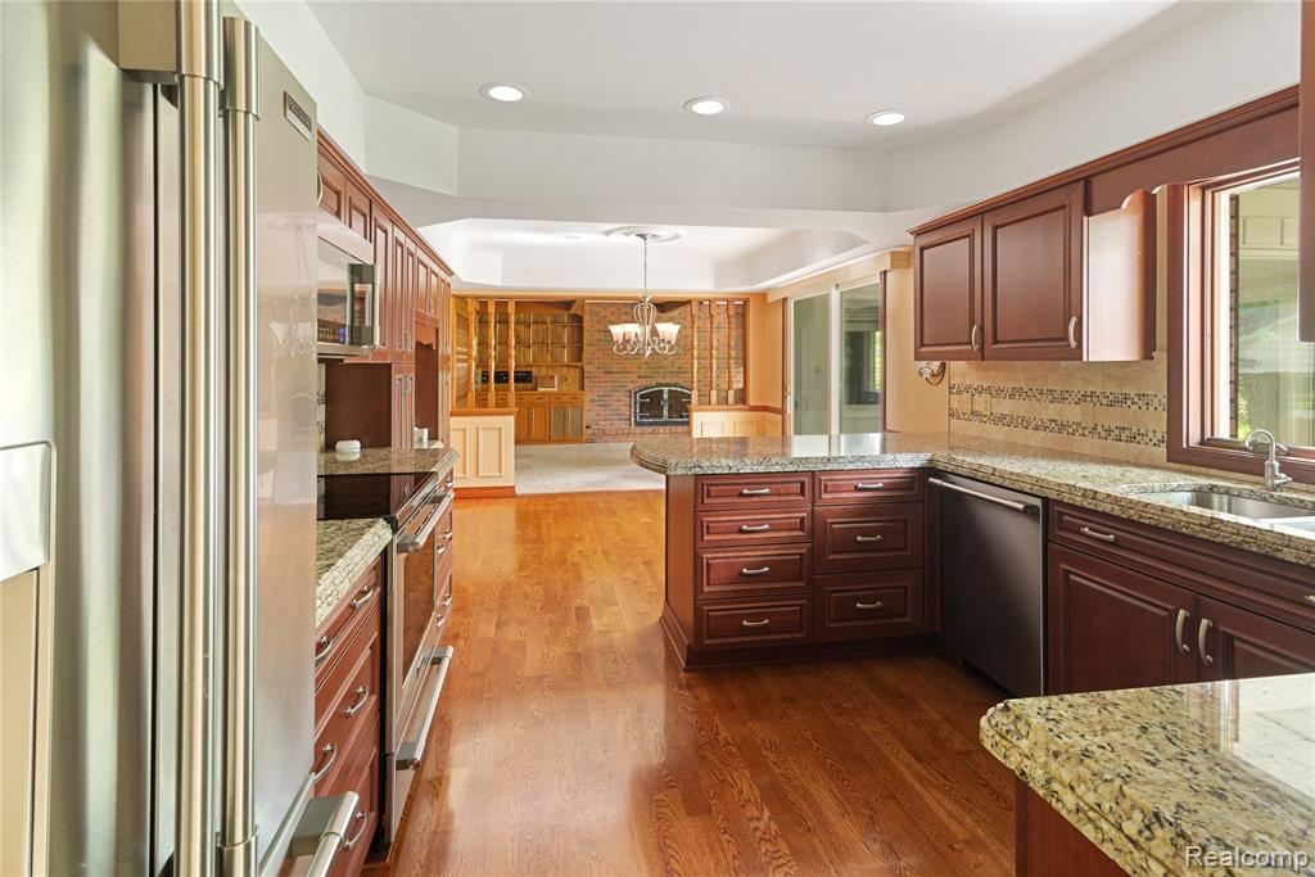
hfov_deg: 93.3
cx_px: 658
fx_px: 621
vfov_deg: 70.5
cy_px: 438
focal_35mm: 17
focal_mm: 17
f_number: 9
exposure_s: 10
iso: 320
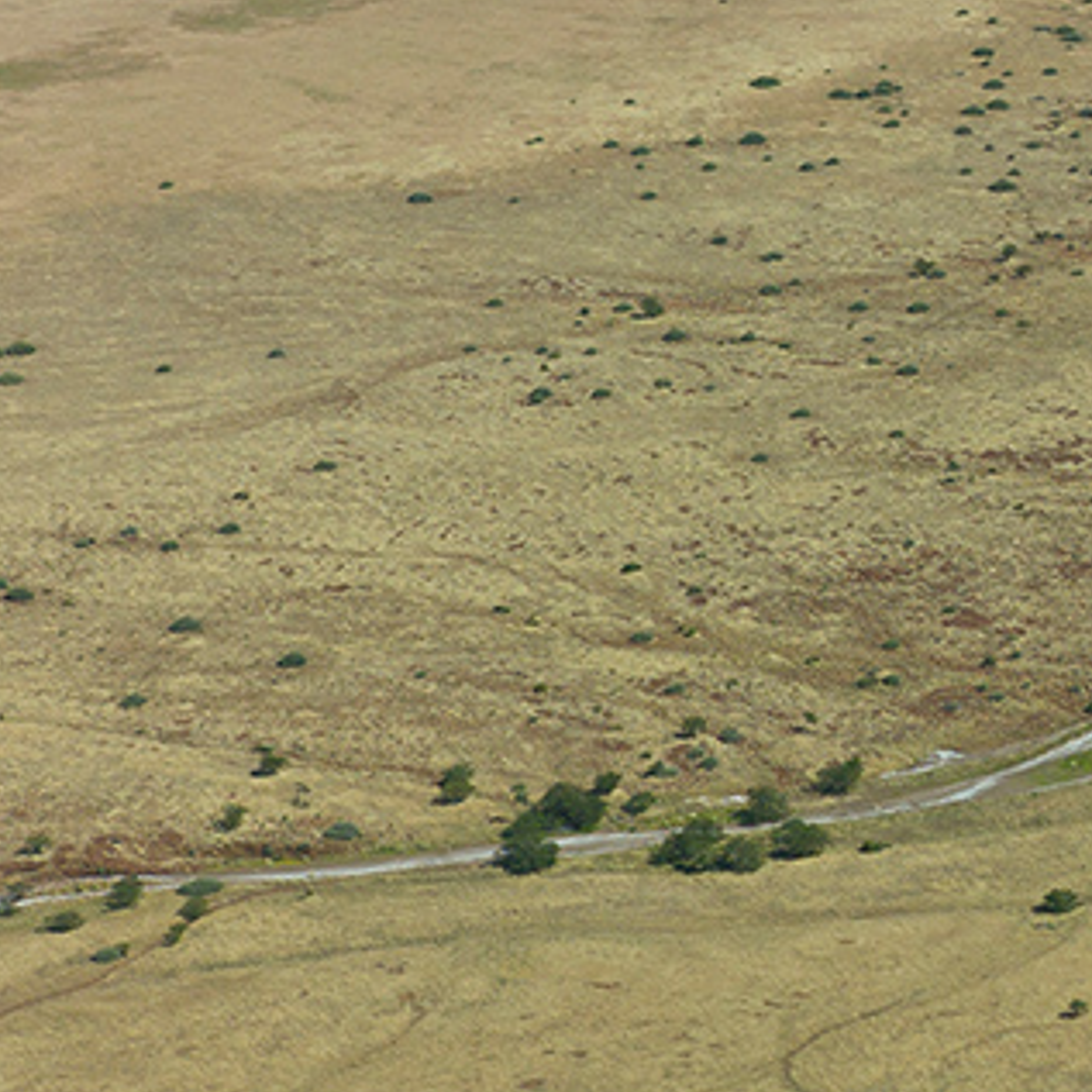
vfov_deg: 10.9
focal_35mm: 159
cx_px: 1822
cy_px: 28
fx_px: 5675
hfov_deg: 10.5
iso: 200
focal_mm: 50
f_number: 8
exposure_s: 1/1000
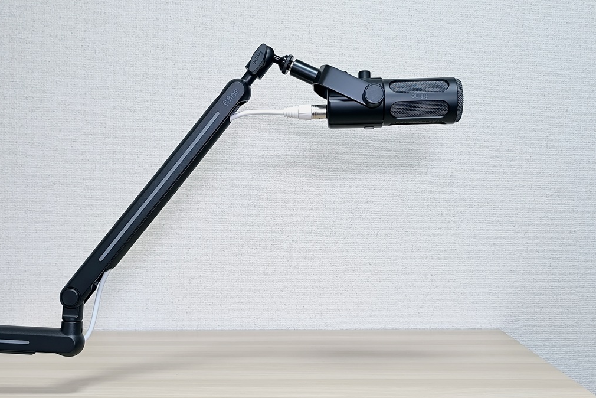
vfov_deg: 34.2
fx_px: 646
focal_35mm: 39
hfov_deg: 49.5
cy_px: 193
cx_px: 297
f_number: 1.65
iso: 640
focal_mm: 6.14
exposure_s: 1/50
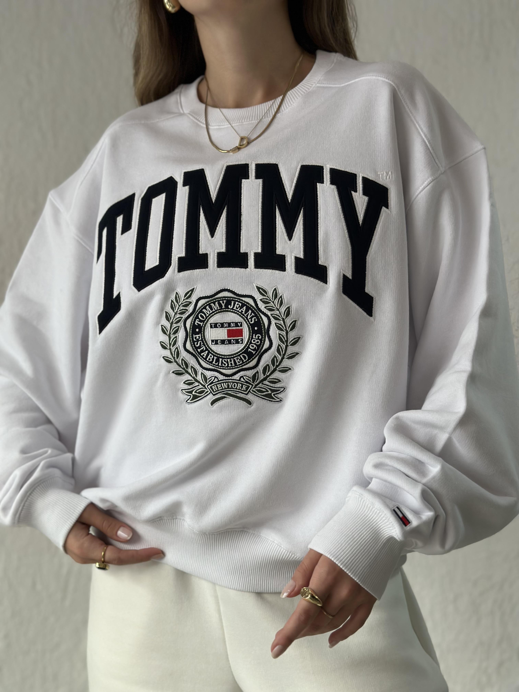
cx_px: 260
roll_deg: -0.1
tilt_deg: -1.1
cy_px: 346
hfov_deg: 30.3
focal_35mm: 48
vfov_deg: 39.7
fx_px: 960
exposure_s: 1/63
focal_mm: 6.86
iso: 125
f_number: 1.78
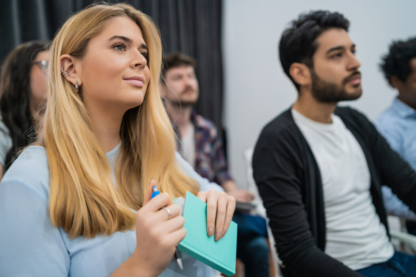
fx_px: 404
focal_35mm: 35
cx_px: 208
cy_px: 138
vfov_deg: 37.9
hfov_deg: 54.4
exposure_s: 1/80
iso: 100
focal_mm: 35
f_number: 2
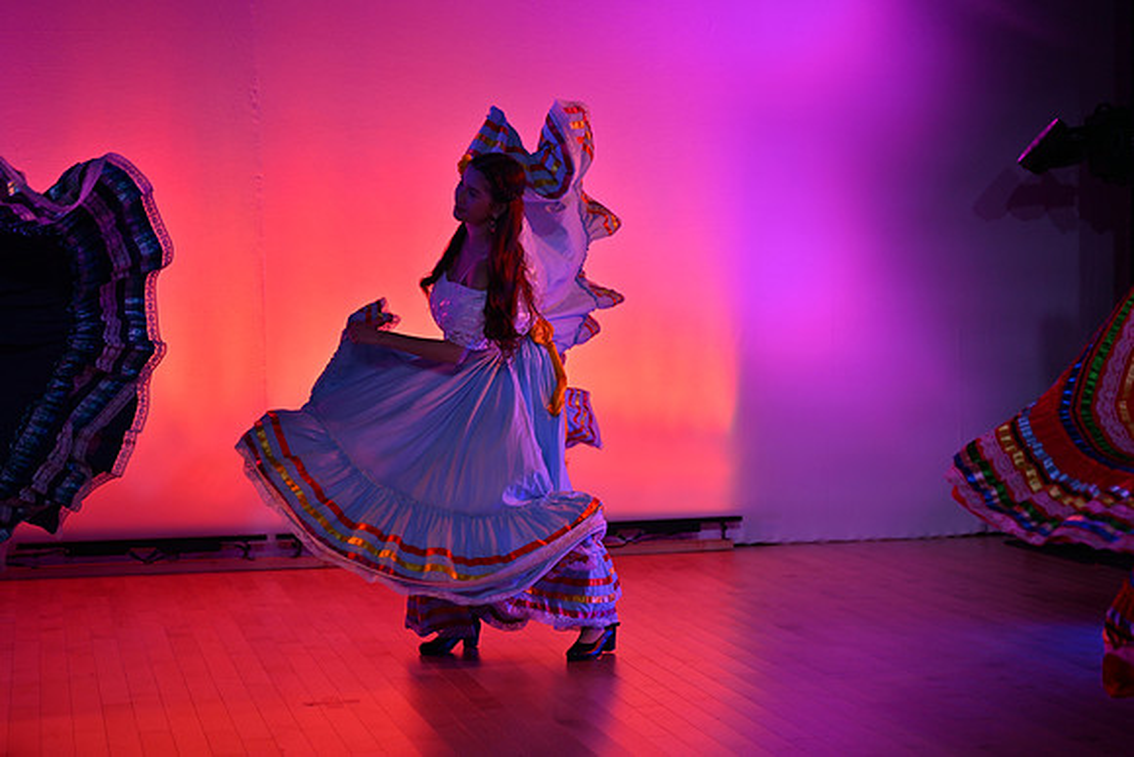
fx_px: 2205
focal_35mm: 70
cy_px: 378
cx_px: 567
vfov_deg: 19.5
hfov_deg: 28.8
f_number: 2.8
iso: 110
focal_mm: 70
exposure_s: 1/500
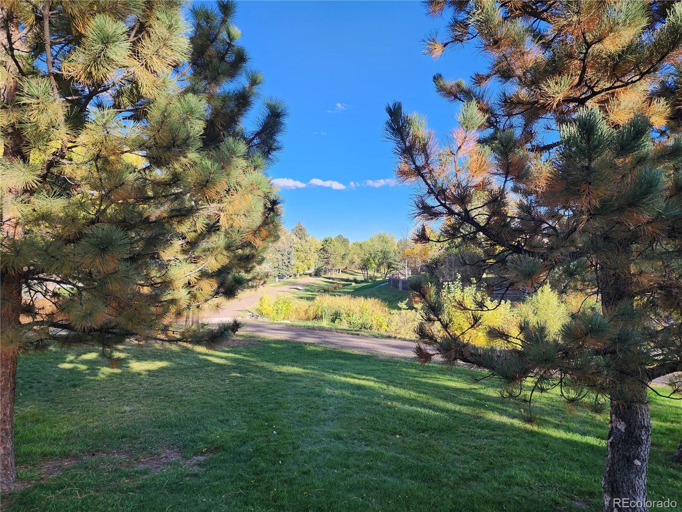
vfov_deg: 58.9
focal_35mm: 23
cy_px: 256
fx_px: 453
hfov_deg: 73.9
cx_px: 341
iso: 12
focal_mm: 6.4
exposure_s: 1/248
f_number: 1.8
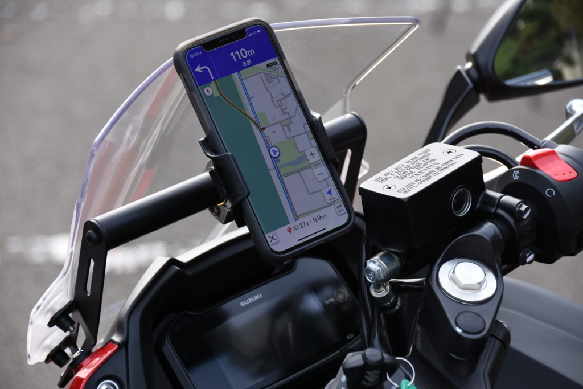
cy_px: 194
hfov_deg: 13.0
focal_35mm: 158
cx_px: 292
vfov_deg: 8.7
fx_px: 2551
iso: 160
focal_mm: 105
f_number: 5.6
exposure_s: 1/160
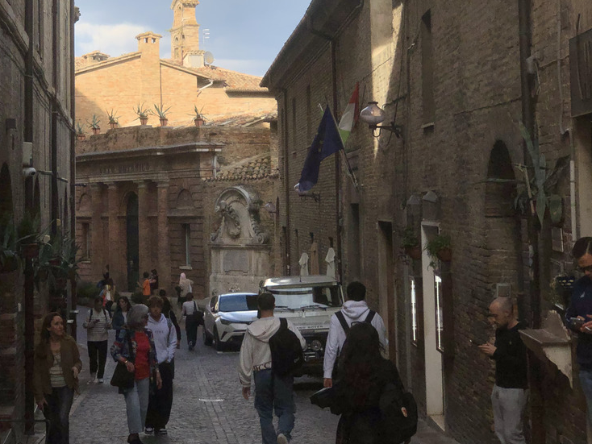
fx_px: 1454
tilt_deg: +3.1
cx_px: 184
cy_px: 129
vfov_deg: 17.3
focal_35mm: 85
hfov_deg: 22.9
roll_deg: +1.9
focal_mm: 6
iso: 16
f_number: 2.4
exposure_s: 1/1779
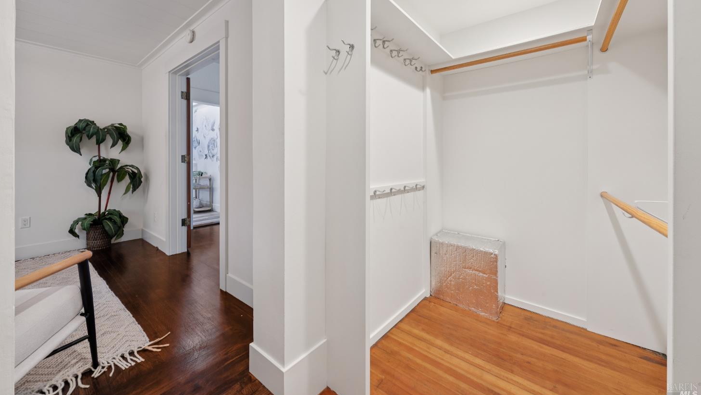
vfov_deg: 73.7
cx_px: 345
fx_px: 260
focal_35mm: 14
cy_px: 164
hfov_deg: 106.8
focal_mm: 13
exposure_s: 1/3.33
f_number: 11
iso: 200
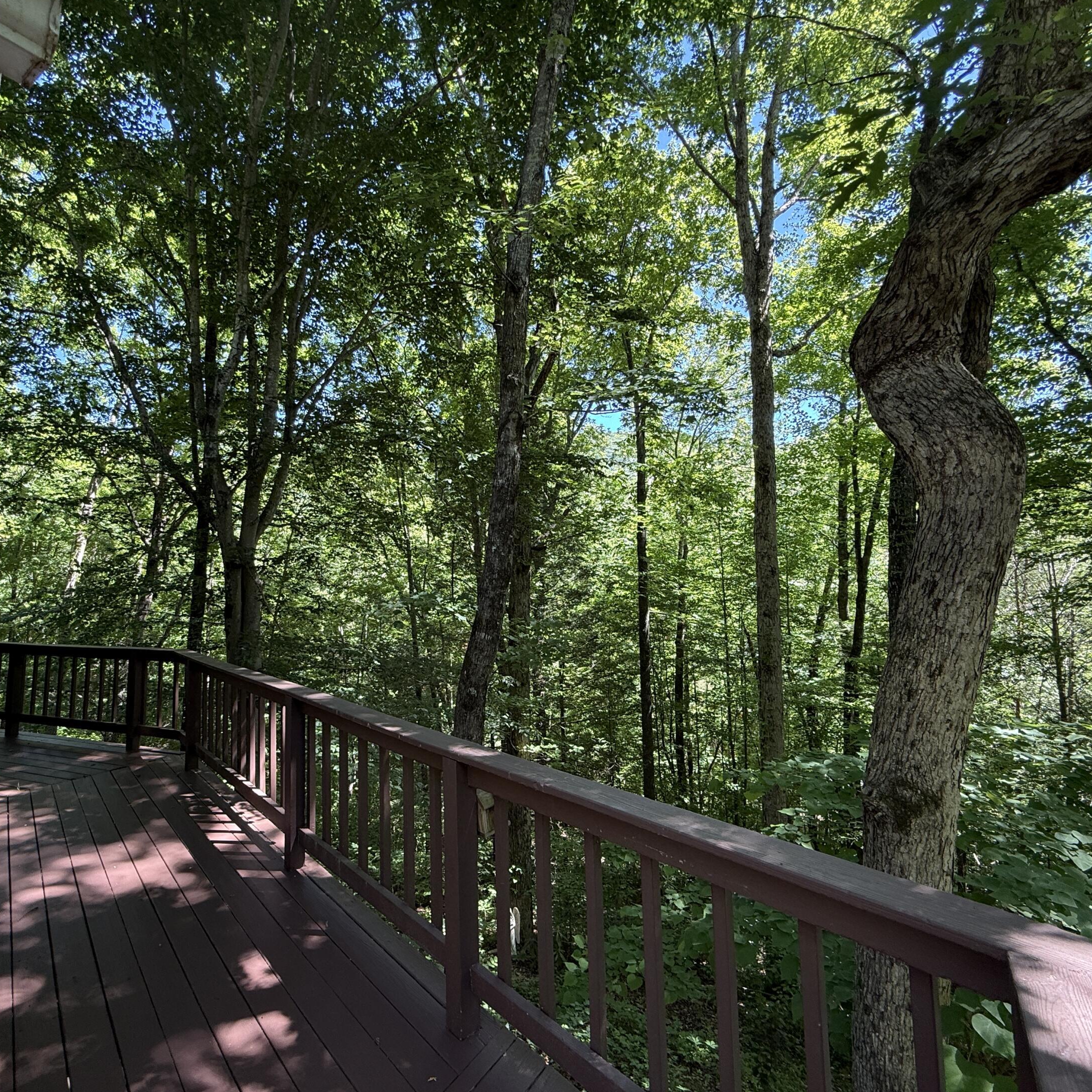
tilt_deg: +4.1
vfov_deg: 84.0
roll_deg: +1.2
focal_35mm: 17
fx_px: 607
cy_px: 532
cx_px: 464
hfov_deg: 83.4
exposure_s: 1/99
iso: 64
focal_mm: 2.22
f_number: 2.2
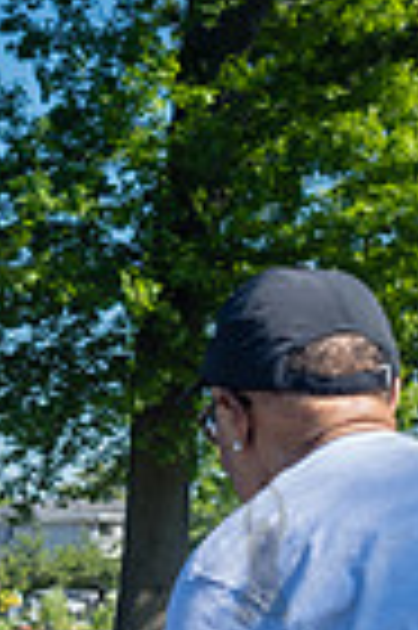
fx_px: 2531
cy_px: 763
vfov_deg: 13.8
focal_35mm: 145
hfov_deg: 9.0
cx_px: -319
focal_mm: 35
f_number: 4.5
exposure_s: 1/800
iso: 200
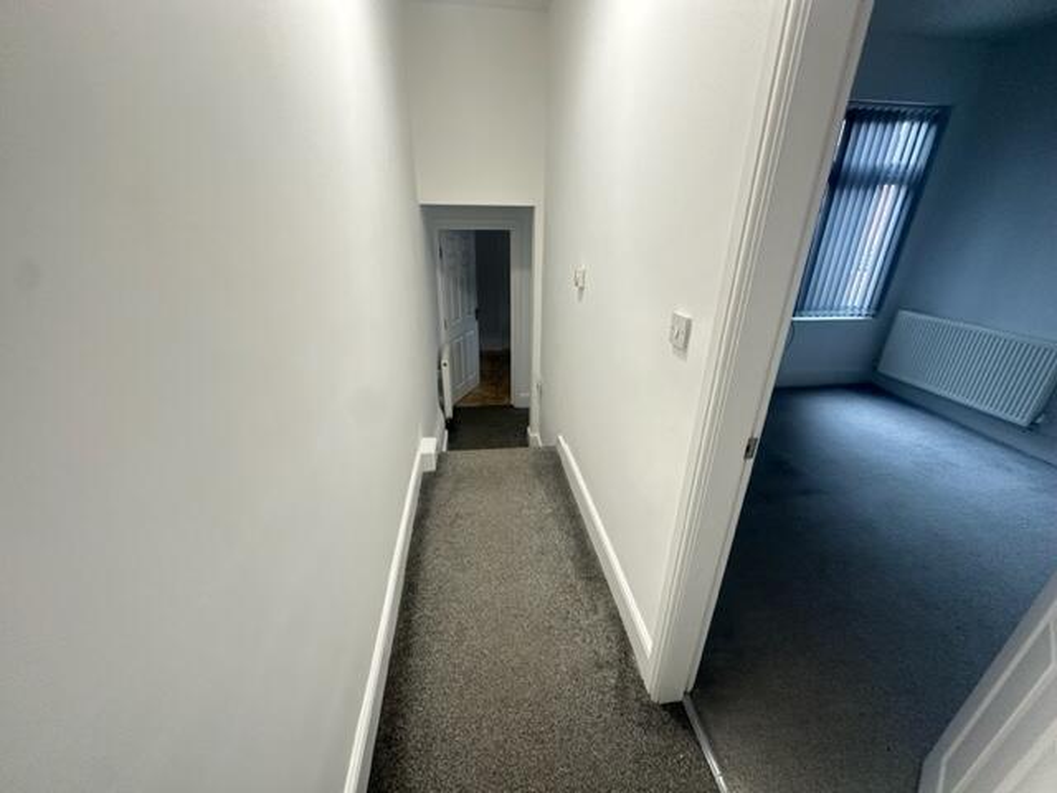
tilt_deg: -24.1
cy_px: 396
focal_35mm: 14
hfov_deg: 102.1
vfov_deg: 85.7
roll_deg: -0.2
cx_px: 528
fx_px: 427
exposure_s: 1/50
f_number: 2.2
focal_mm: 2.22
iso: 160
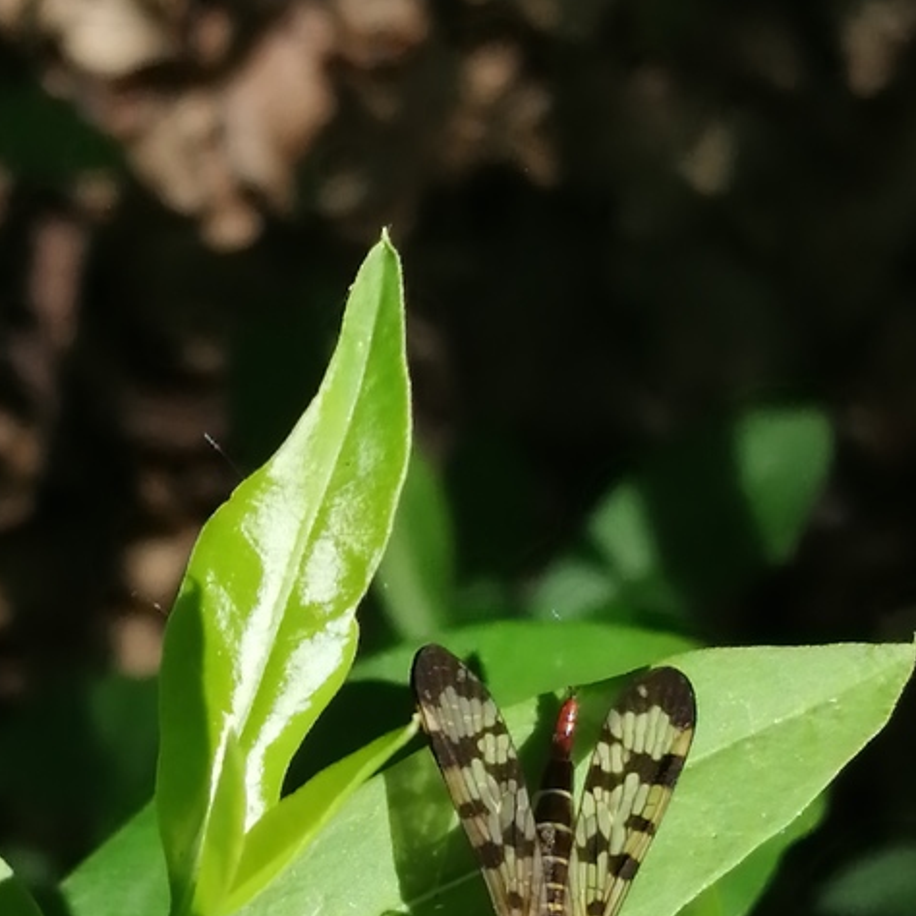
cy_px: 586
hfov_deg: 14.1
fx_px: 3712
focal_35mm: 124
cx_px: 454
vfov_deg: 14.1
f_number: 1.8
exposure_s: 1/305
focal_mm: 3.46
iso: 50
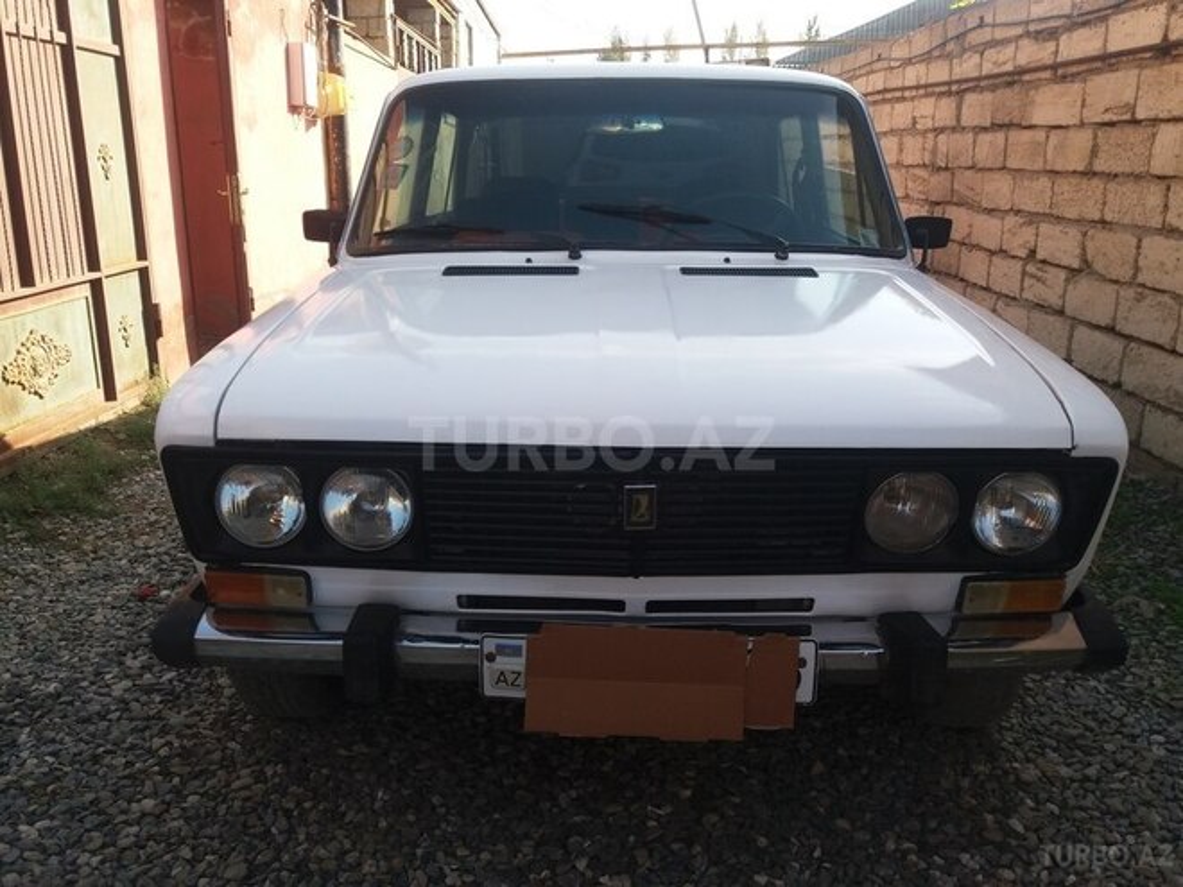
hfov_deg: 63.4
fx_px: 957
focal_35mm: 28
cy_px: 444
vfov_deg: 49.7
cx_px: 592
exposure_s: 1/582
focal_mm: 3.7
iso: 64
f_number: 1.9
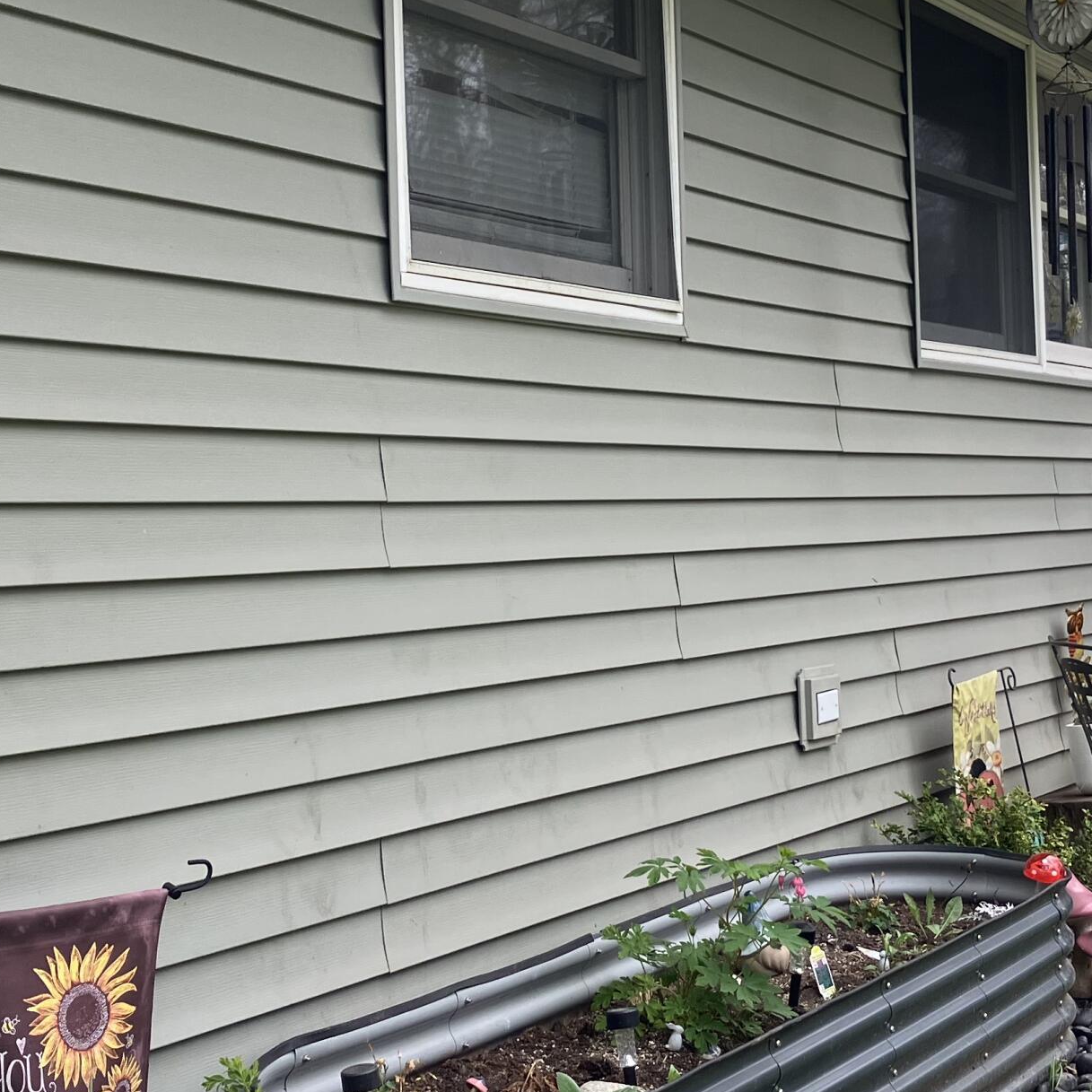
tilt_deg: +2.2
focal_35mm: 61
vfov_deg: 28.1
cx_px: 572
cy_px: 456
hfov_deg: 28.2
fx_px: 2177
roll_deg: +1.9
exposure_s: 1/163
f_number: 1.8
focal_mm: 3.99
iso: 40
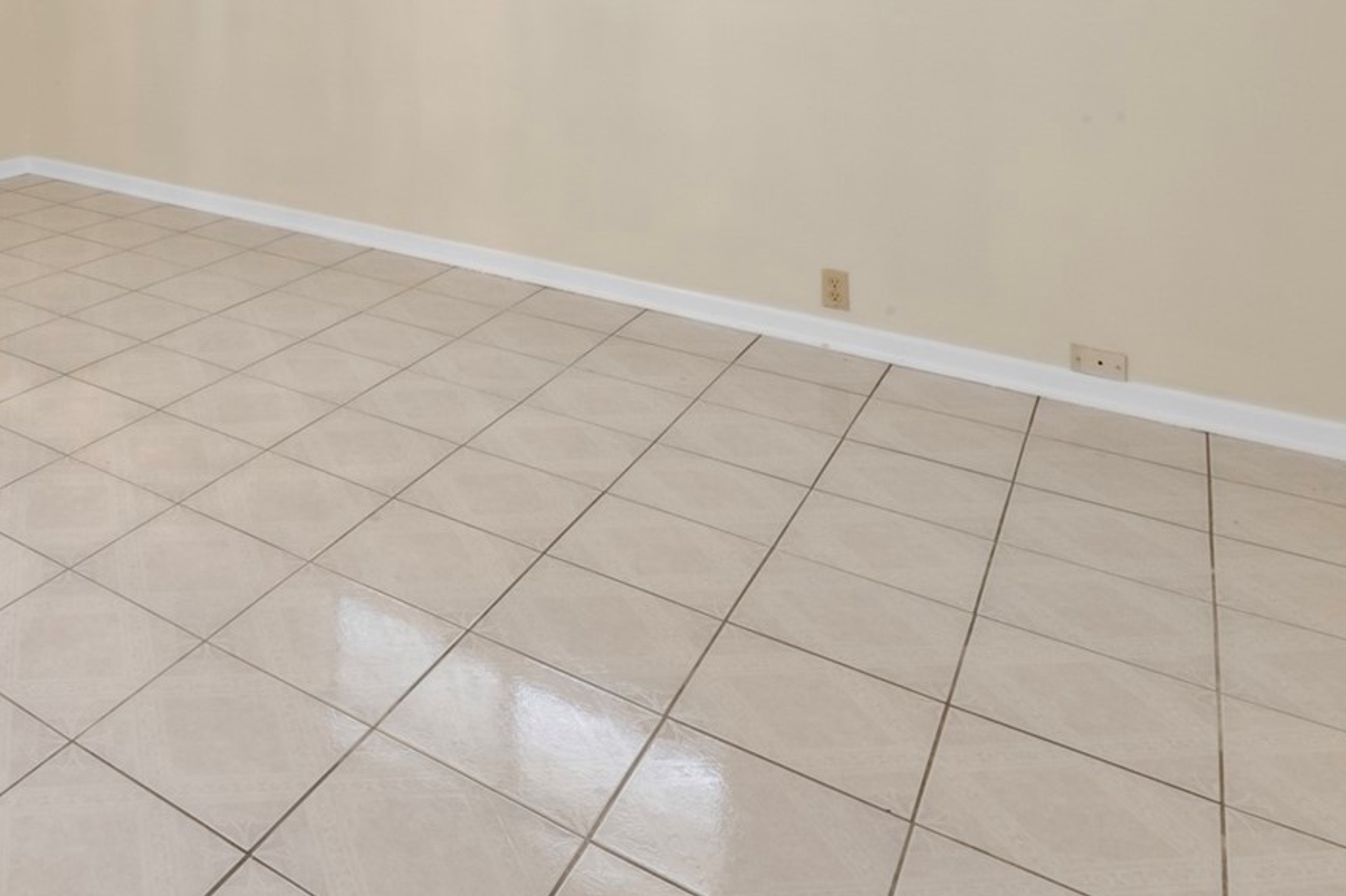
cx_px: 160
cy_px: -153
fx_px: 1121
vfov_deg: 35.3
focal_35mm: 30
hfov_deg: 54.7
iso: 250
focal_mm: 12
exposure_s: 8
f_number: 9
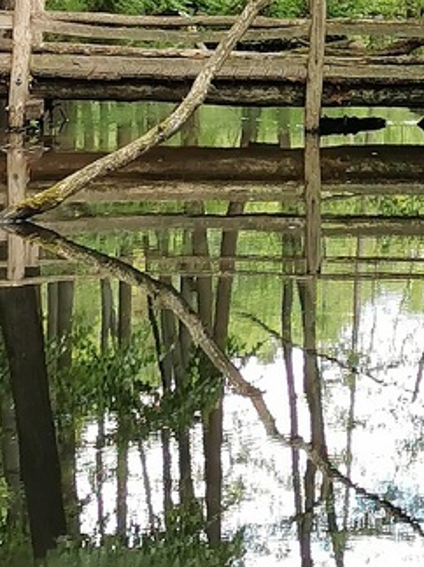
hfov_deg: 9.4
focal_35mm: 156
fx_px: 2549
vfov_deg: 12.2
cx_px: 540
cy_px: -198
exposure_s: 1/127
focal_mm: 5.58
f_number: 1.8
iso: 50
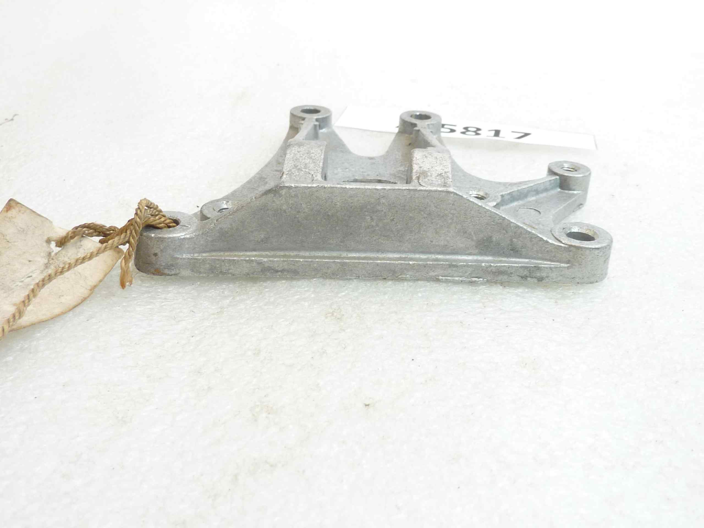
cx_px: 352
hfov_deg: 49.0
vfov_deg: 37.7
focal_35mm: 38
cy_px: 264
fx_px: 773
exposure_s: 1/15
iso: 80
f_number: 3.3
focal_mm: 4.4
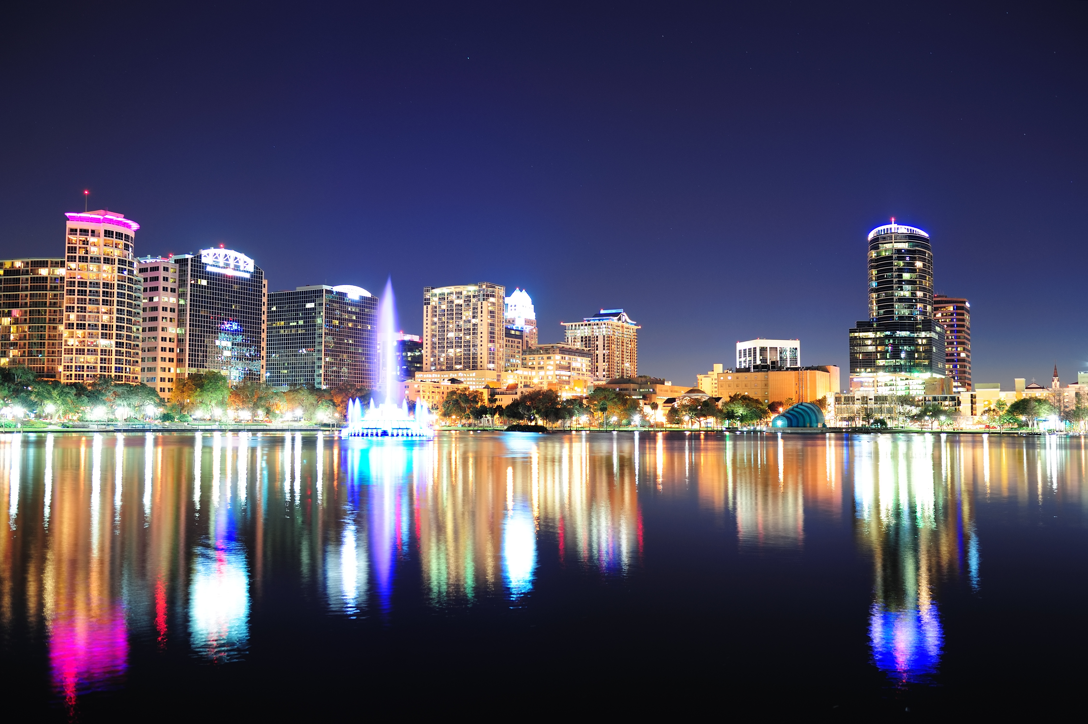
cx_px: 544
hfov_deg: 58.7
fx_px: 967
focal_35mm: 32
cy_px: 362
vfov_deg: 41.1
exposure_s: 10
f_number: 4
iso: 200
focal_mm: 32
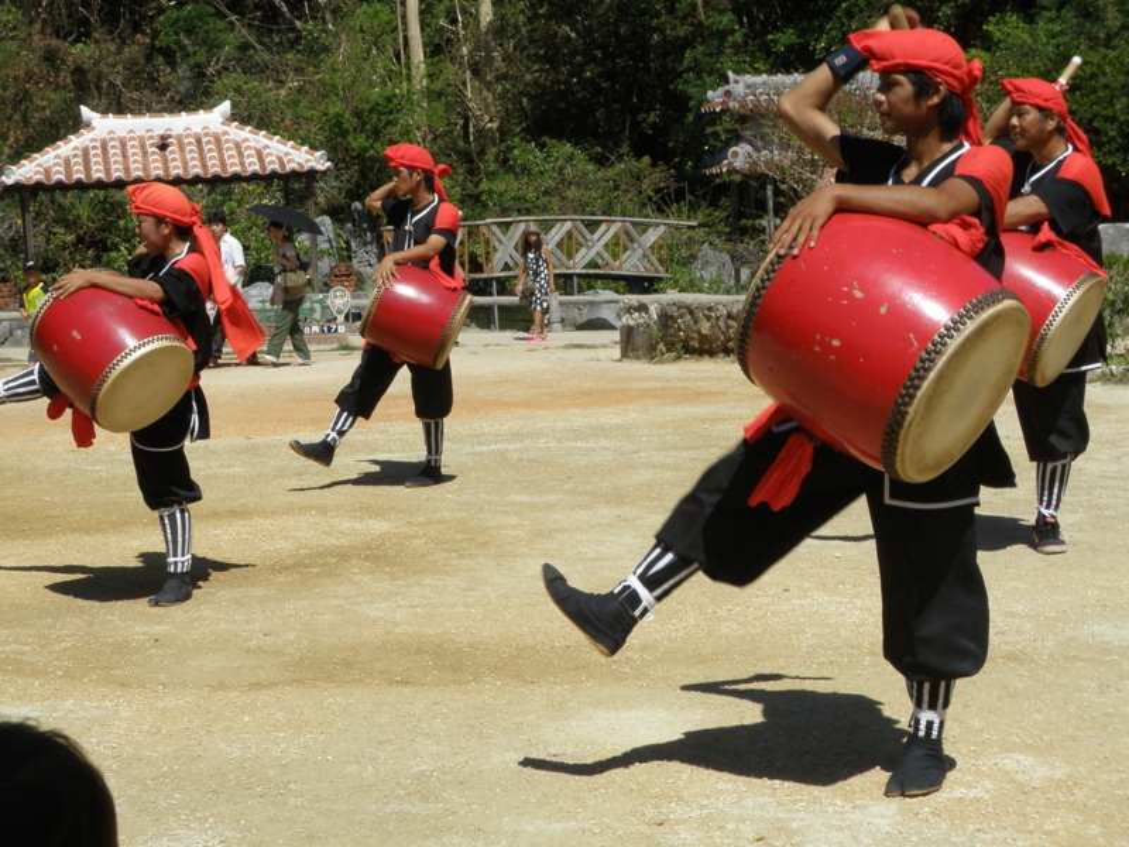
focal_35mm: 72
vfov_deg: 20.4
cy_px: 424
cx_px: 564
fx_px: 2348
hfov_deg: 27.0
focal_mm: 12.7
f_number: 14
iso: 64
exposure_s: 1/100
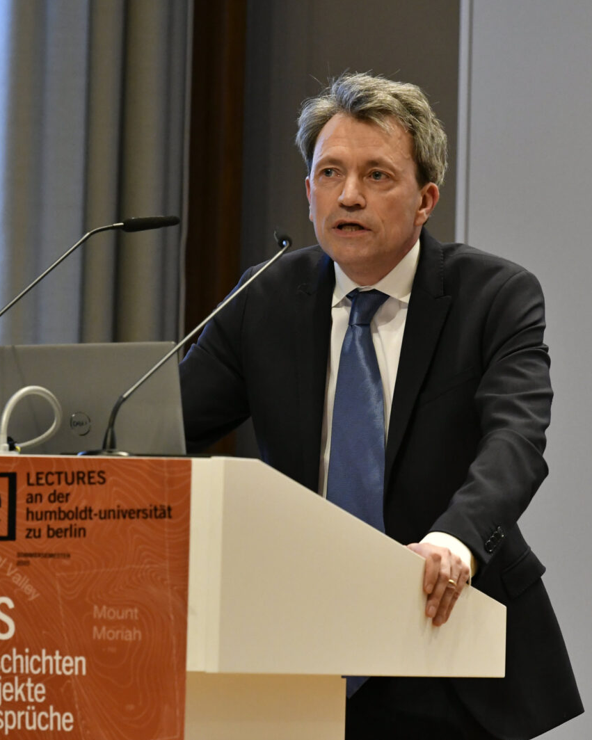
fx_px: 8346
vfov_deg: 5.1
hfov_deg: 4.1
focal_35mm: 381
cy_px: 370
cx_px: 234
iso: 3200
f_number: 4.5
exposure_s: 1/400
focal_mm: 180
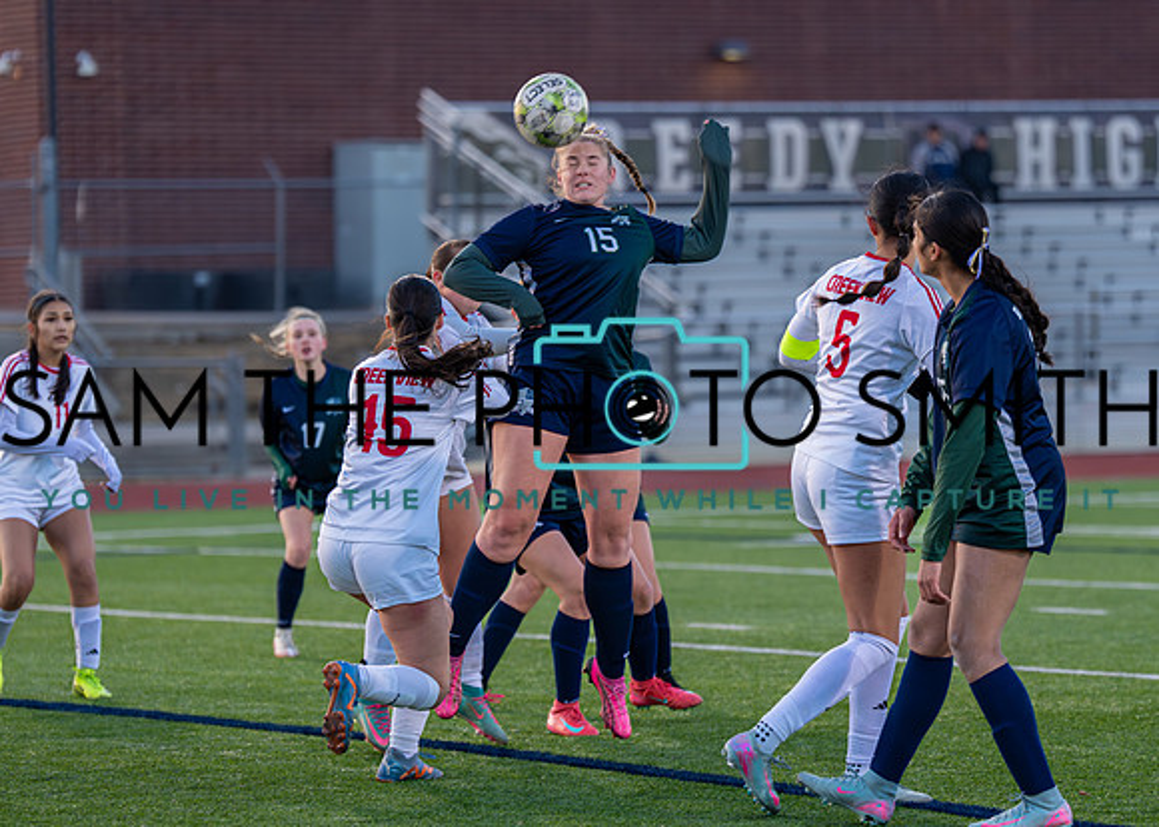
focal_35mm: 183
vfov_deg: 7.8
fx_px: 6034
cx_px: 641
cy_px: 416
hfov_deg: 11.0
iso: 800
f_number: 2.8
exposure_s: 1/1250
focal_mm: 138
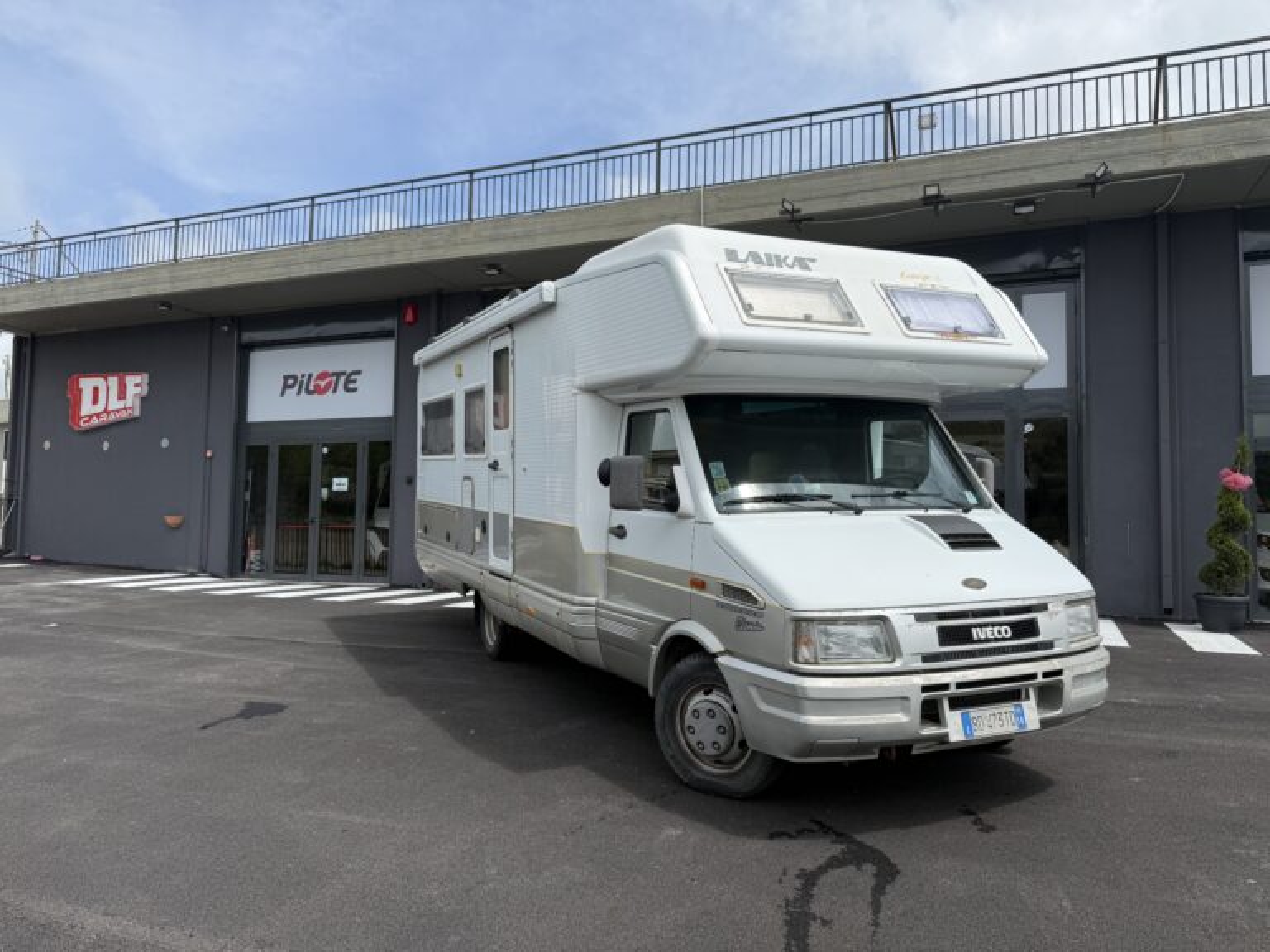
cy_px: 476
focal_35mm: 24
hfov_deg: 71.6
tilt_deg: +4.8
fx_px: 881
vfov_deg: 56.8
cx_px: 635
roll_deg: -0.2
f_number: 1.78
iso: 80
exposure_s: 1/5714
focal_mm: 6.76
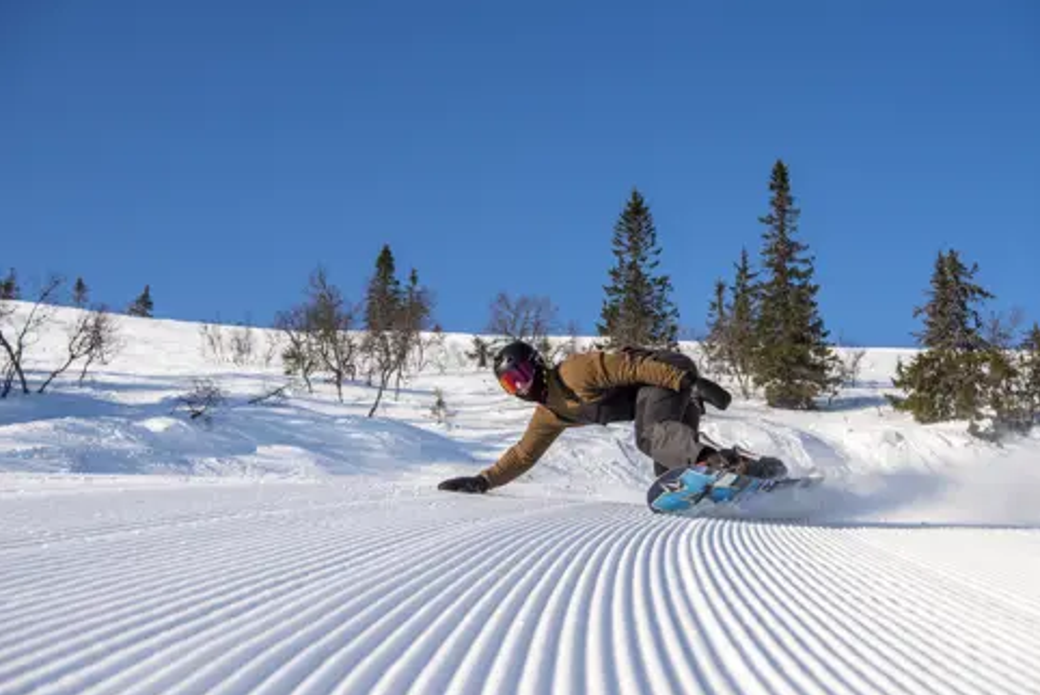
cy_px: 345
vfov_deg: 26.5
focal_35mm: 51
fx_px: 1474
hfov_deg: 38.9
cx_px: 529
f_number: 8
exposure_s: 1/1600
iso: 200
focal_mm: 50
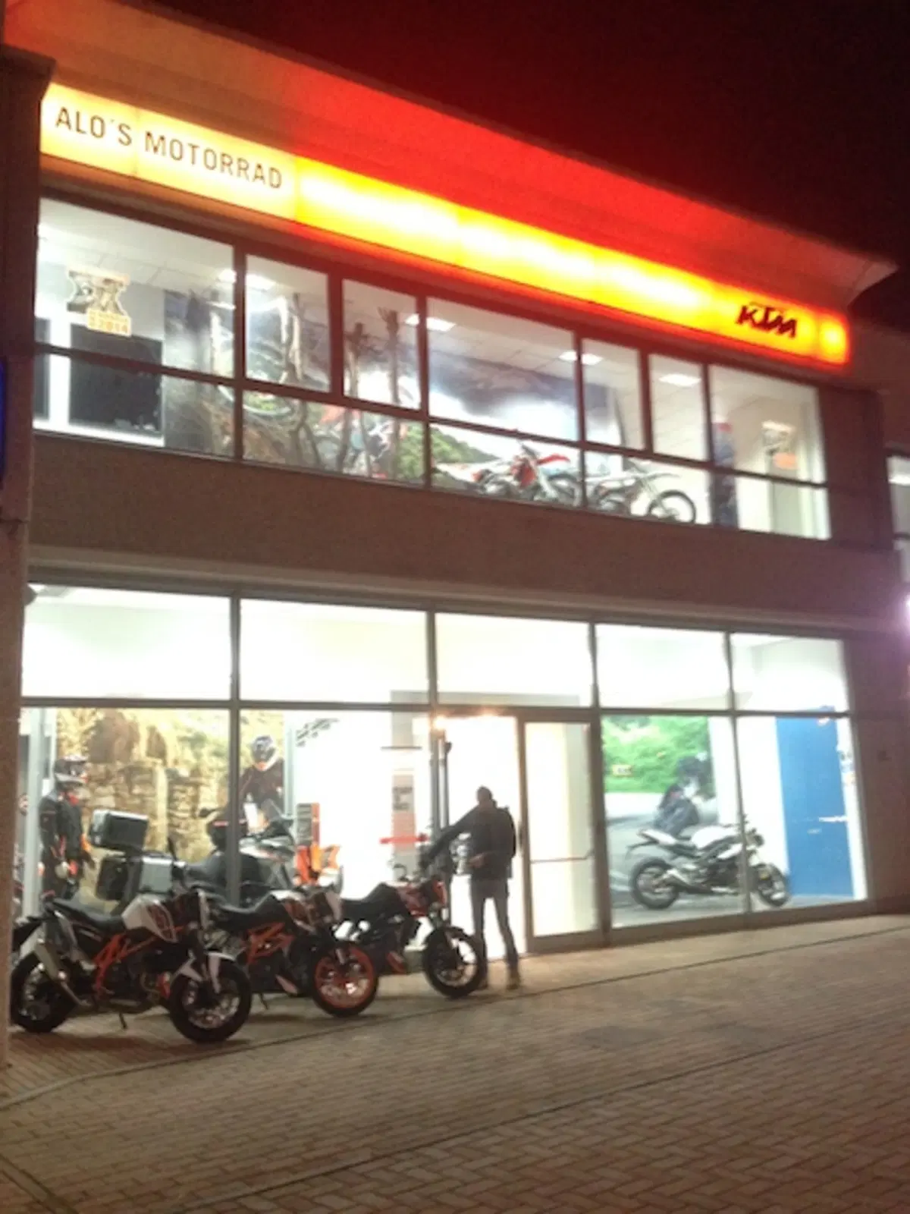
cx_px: 455
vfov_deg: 55.4
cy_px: 607
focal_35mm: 33
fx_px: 1157
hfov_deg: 42.9
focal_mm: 4.12
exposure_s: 1/15
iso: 400
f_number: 2.4
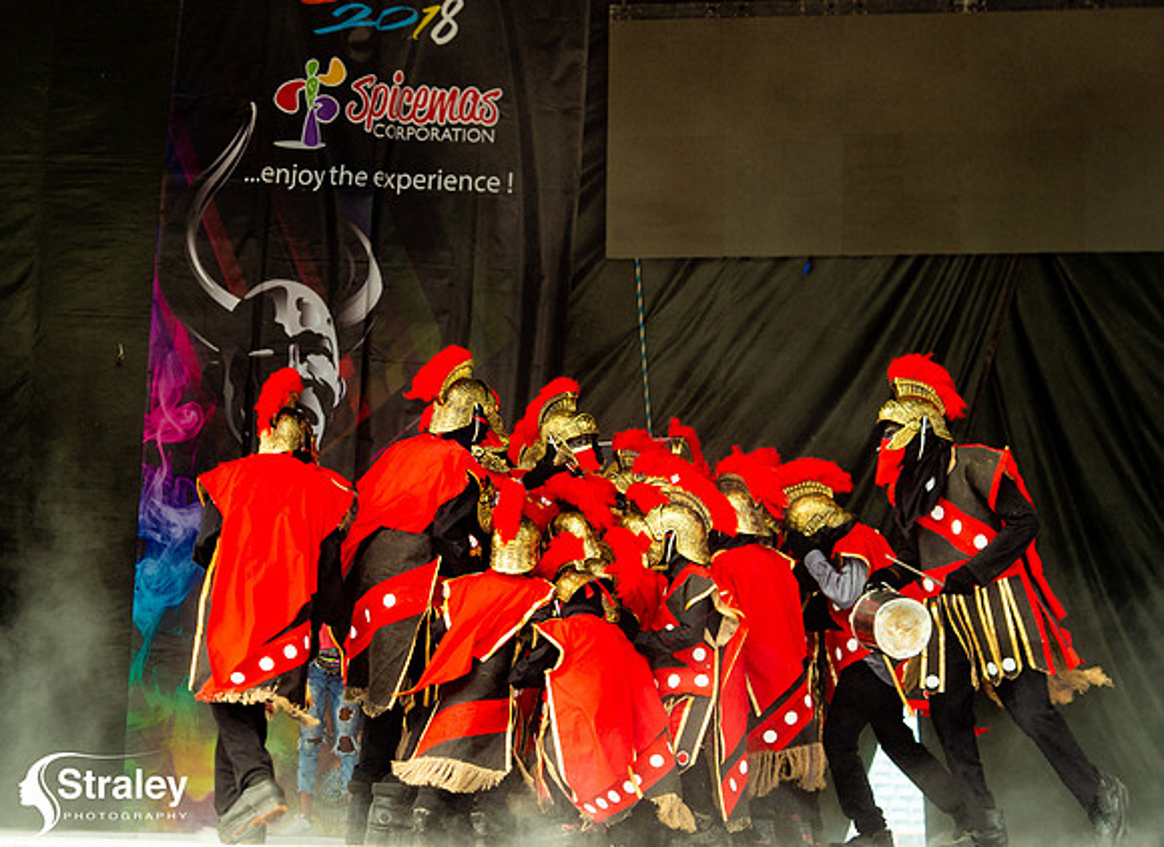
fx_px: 5685
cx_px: 455
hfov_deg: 11.7
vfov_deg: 8.5
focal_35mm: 171
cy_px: 502
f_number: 5.6
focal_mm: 105
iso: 160
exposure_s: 1/200
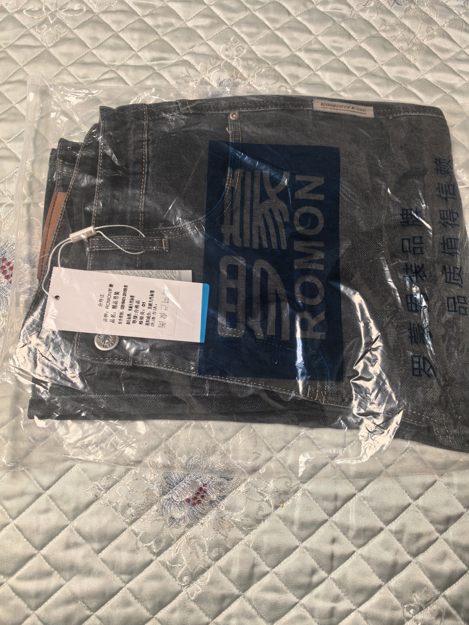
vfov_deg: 71.6
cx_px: 234
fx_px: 434
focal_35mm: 24
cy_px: 312
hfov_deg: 56.8
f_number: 2
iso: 1250
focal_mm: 6.98
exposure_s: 1/692
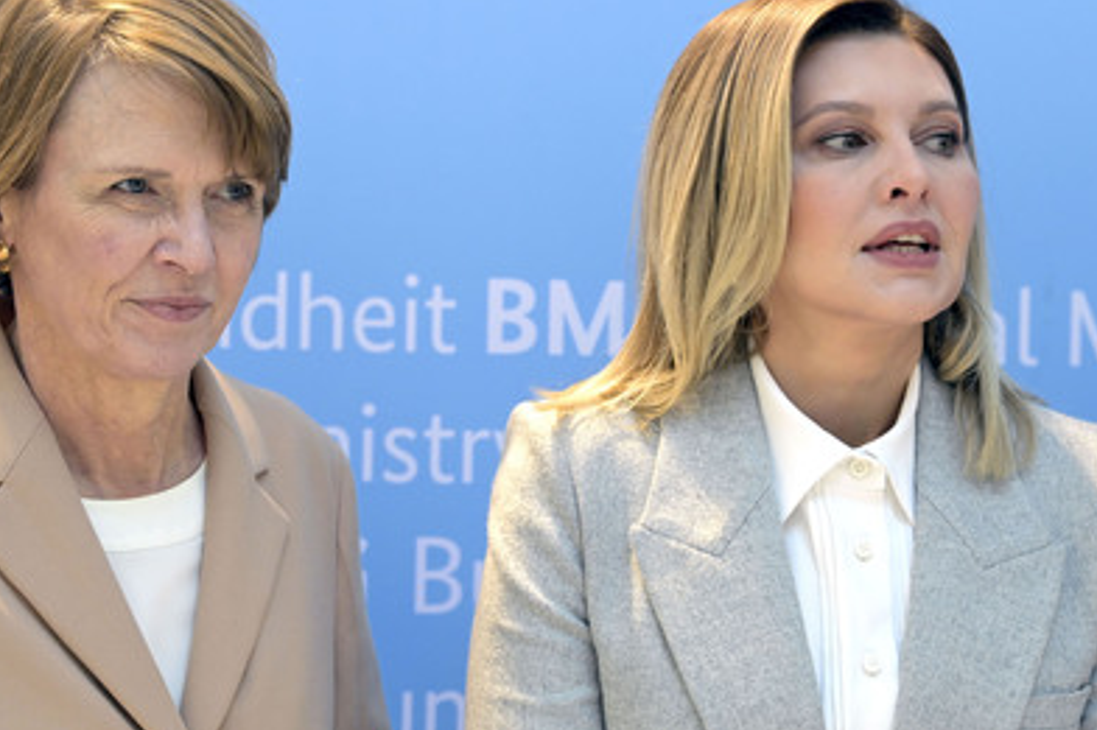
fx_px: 5604
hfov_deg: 11.2
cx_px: 511
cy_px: 319
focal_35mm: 184
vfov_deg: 7.5
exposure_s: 1/200
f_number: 5
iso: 4000
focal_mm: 160
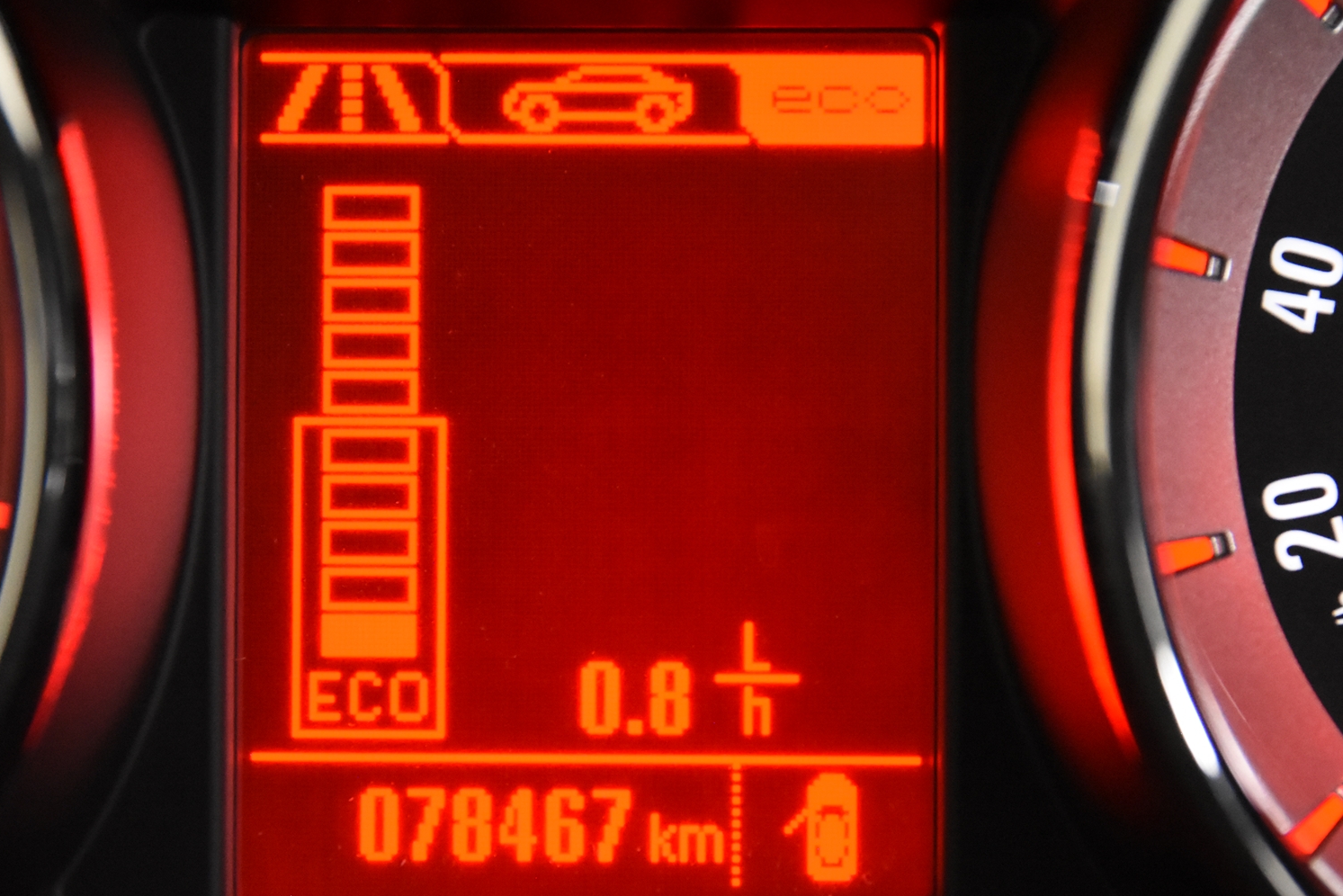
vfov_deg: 10.2
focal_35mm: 135
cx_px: 575
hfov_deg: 15.2
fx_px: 5037
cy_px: 528
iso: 5600
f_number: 4
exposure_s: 1/125
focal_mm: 70
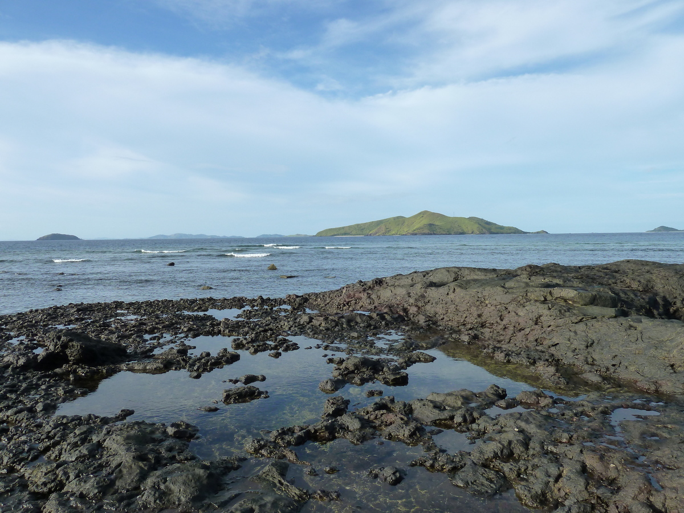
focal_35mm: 25
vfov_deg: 54.9
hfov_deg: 69.4
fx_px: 494
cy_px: 256
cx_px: 342
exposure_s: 1/500
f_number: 4
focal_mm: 4.1
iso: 125
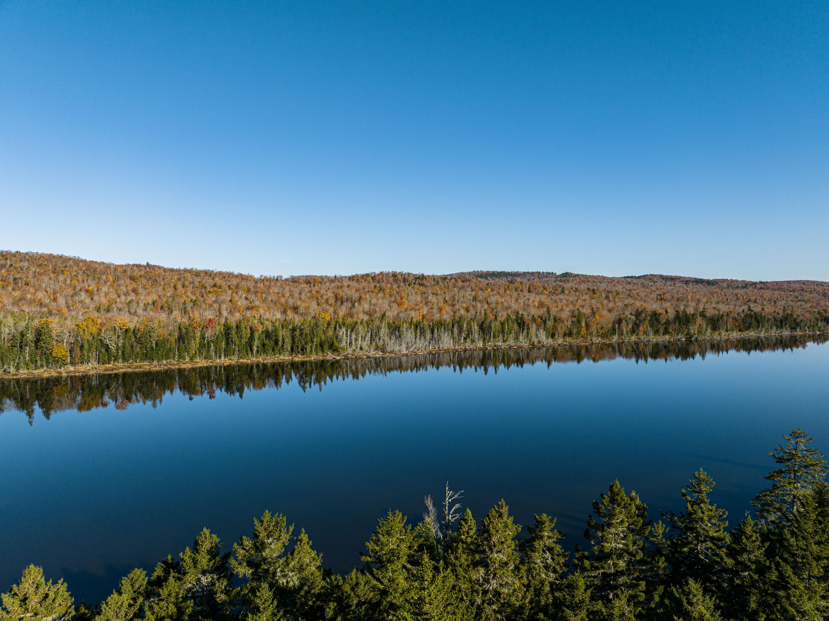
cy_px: 310
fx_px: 574
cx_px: 414
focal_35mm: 24
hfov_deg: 71.6
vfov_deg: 56.8
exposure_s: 1/1600
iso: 140
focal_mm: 12.29
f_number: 2.8
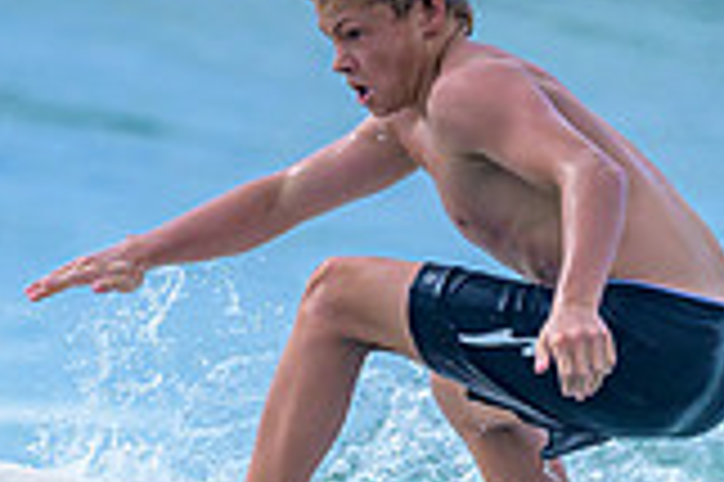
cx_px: 574
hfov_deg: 0.6
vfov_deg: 0.4
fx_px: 64651
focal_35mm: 3218
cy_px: 786
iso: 500
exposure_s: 1/3200
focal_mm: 800
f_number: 6.3
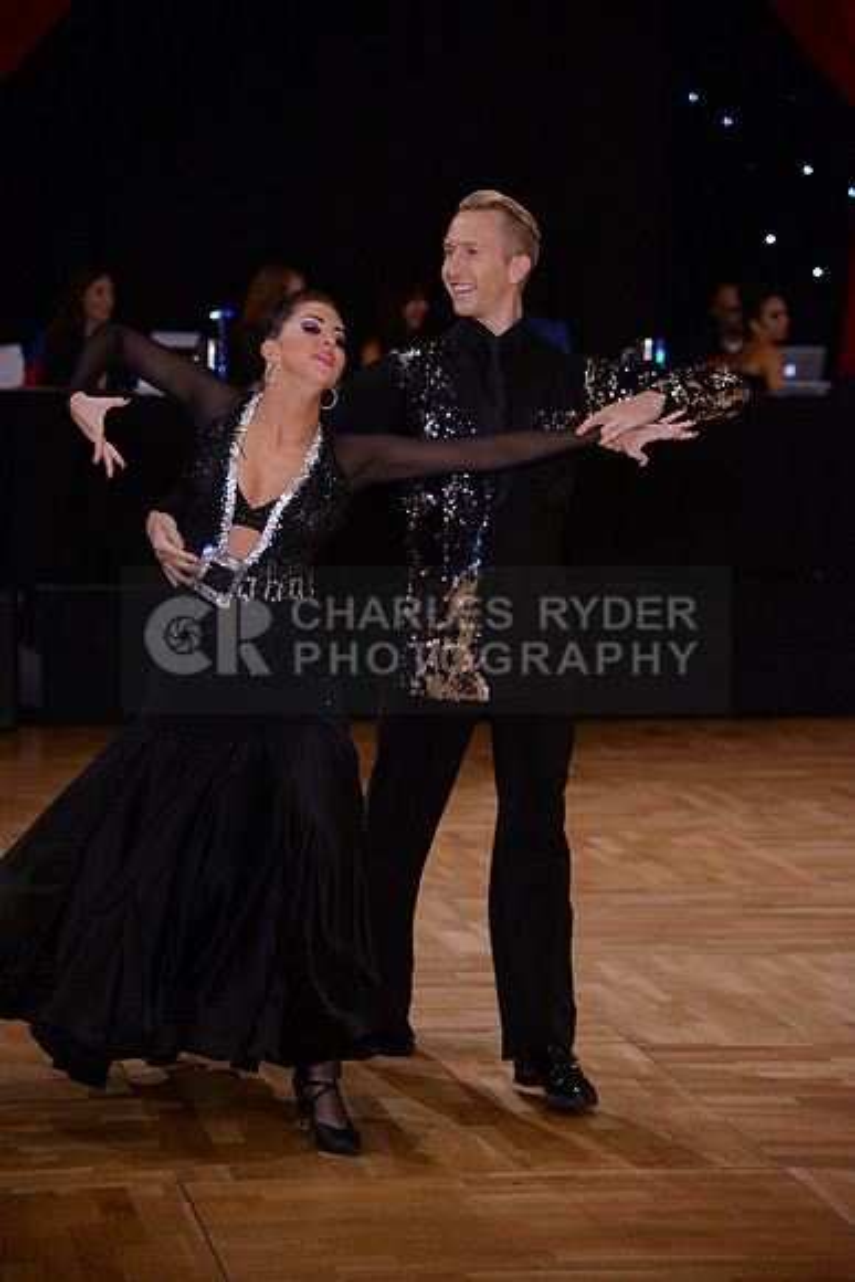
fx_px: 3560
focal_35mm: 100
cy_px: 641
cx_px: 428
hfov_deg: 13.7
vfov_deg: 20.4
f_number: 4
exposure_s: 1/250
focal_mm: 100
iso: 1600
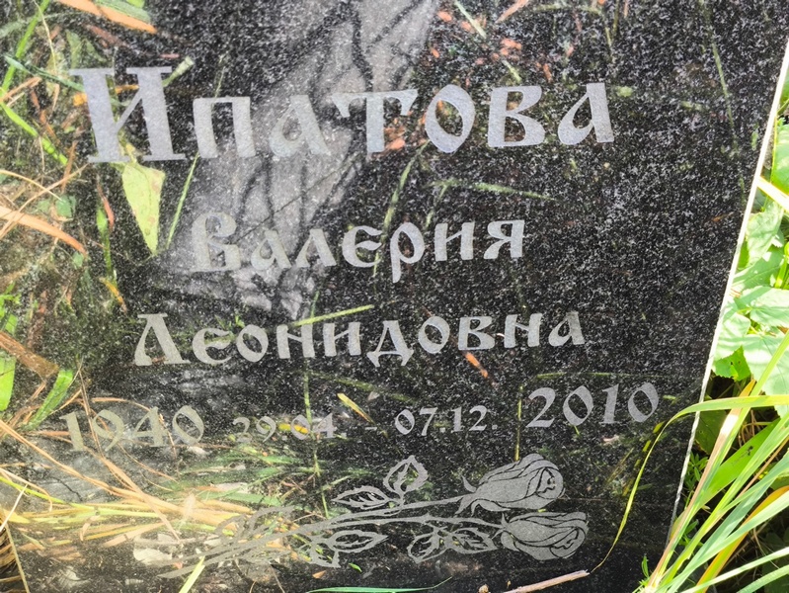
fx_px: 1140
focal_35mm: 50
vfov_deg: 29.1
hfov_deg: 38.2
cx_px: 394
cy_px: 296
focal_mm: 4.71
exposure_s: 1/100
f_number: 1.7
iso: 64
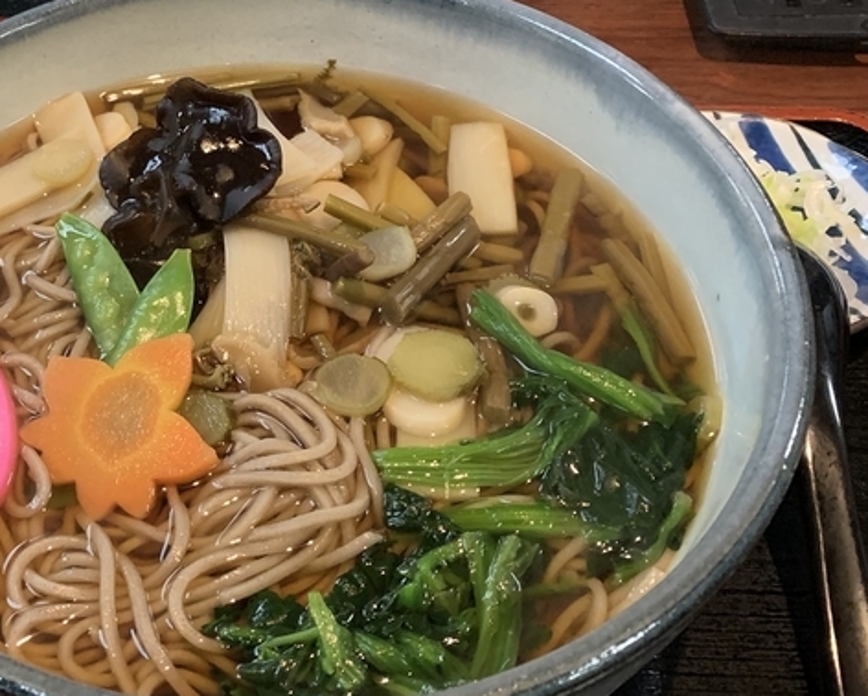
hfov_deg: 31.9
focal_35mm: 55
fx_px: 1414
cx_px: 29
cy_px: 212
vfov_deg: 27.4
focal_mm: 4.25
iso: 400
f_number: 1.8
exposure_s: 1/25
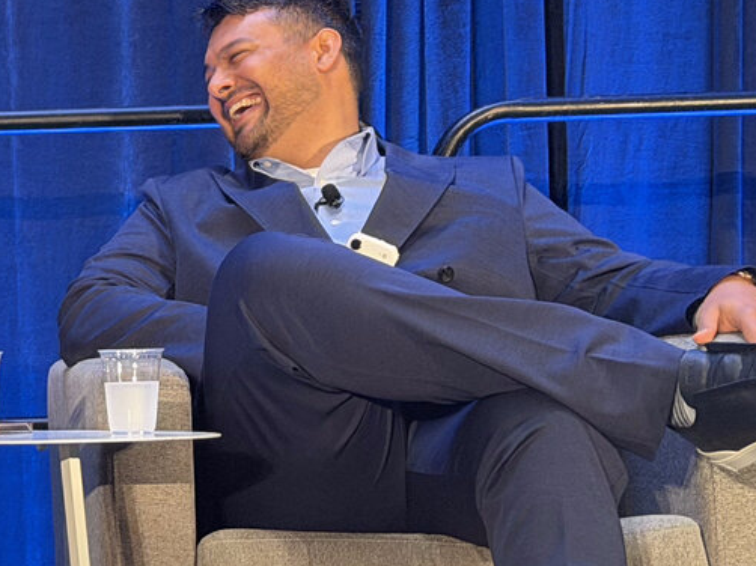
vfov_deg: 9.7
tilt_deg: -0.4
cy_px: 376
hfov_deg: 12.2
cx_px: -438
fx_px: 3340
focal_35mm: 153
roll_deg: +2.8
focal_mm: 6.76
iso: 250
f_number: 1.78
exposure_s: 1/60
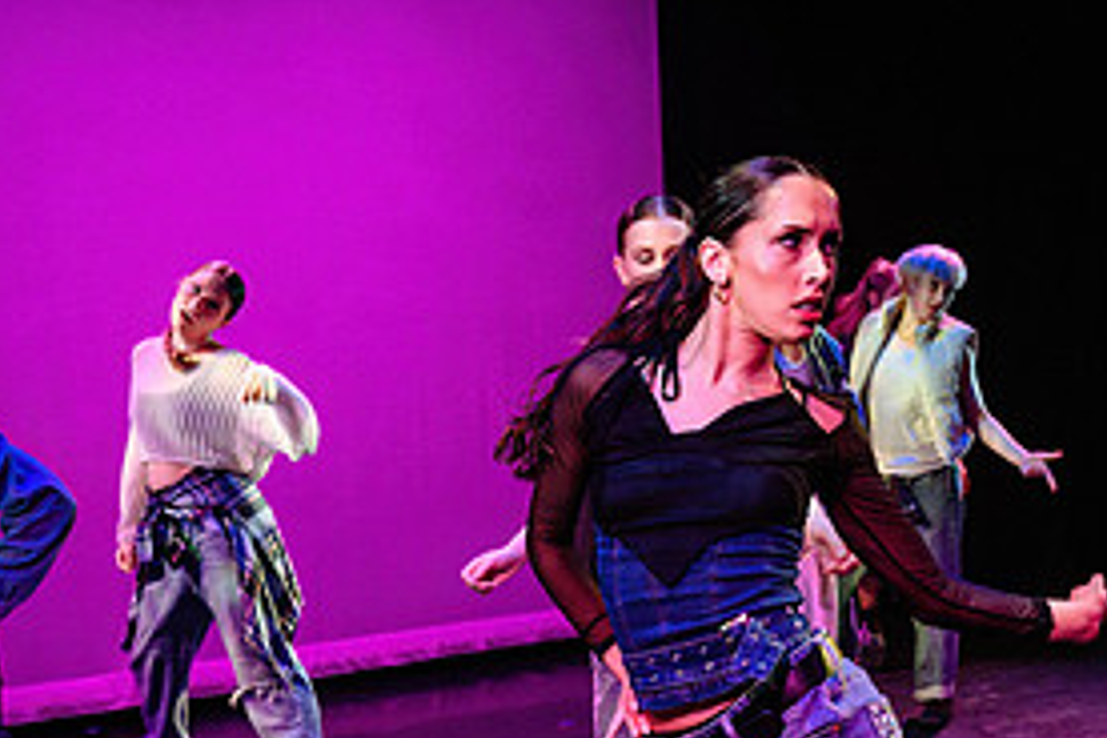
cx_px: 579
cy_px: 770
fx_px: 1814
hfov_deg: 33.9
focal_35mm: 59
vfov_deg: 22.0
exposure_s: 1/300
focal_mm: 24
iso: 2000
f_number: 2.8
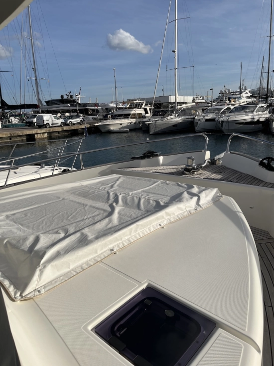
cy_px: 183
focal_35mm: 26
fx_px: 275
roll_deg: +2.3
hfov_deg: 53.0
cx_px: 137
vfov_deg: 67.3
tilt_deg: -14.2
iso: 50
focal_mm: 5.1
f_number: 1.6
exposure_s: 1/6494
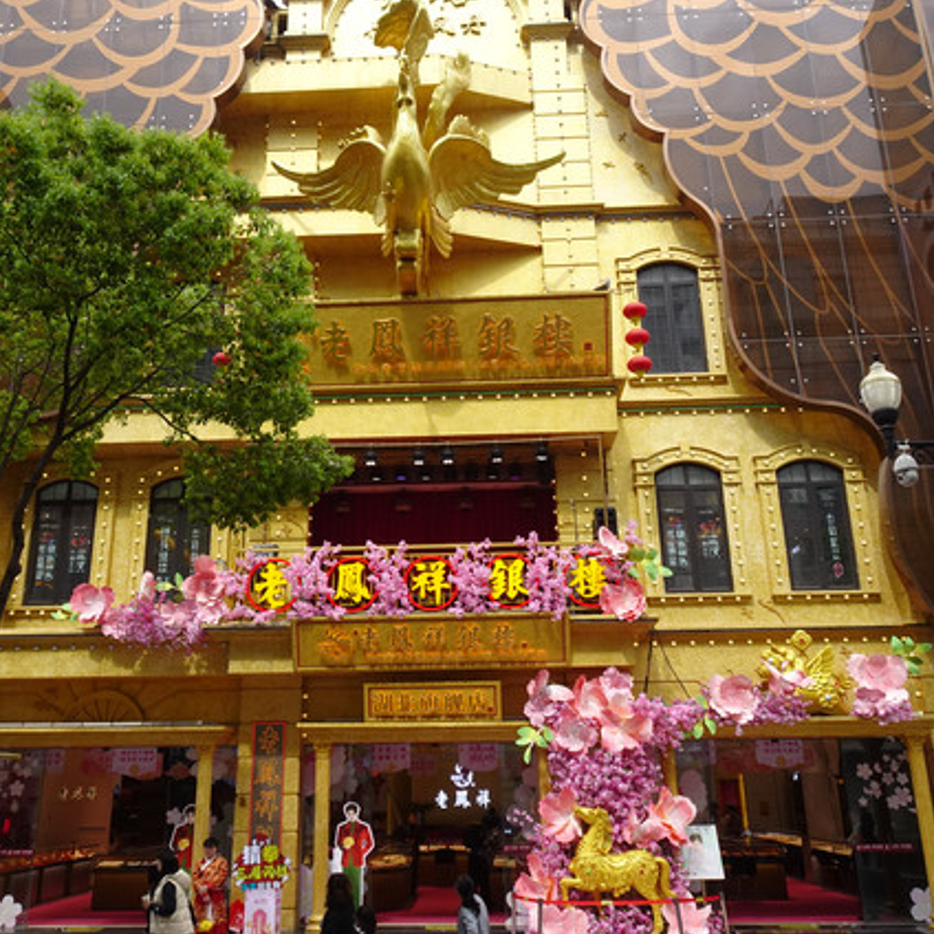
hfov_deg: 51.0
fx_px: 977
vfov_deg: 51.1
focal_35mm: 32
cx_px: 423
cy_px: 432
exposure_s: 1/400
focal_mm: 4.25
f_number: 3.5
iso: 80
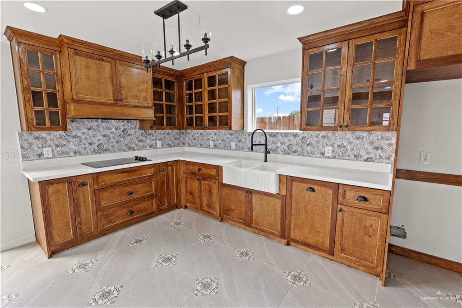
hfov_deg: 96.8
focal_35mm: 16
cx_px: 231
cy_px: 154
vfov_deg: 73.7
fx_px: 205
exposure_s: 1/30
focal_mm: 16
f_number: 9
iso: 640
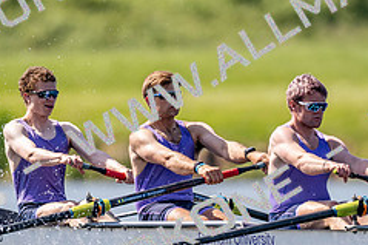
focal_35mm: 1459
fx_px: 14903
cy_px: 160
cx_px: 256
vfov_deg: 0.9
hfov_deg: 1.4
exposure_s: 1/2500
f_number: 4
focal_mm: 600
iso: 360
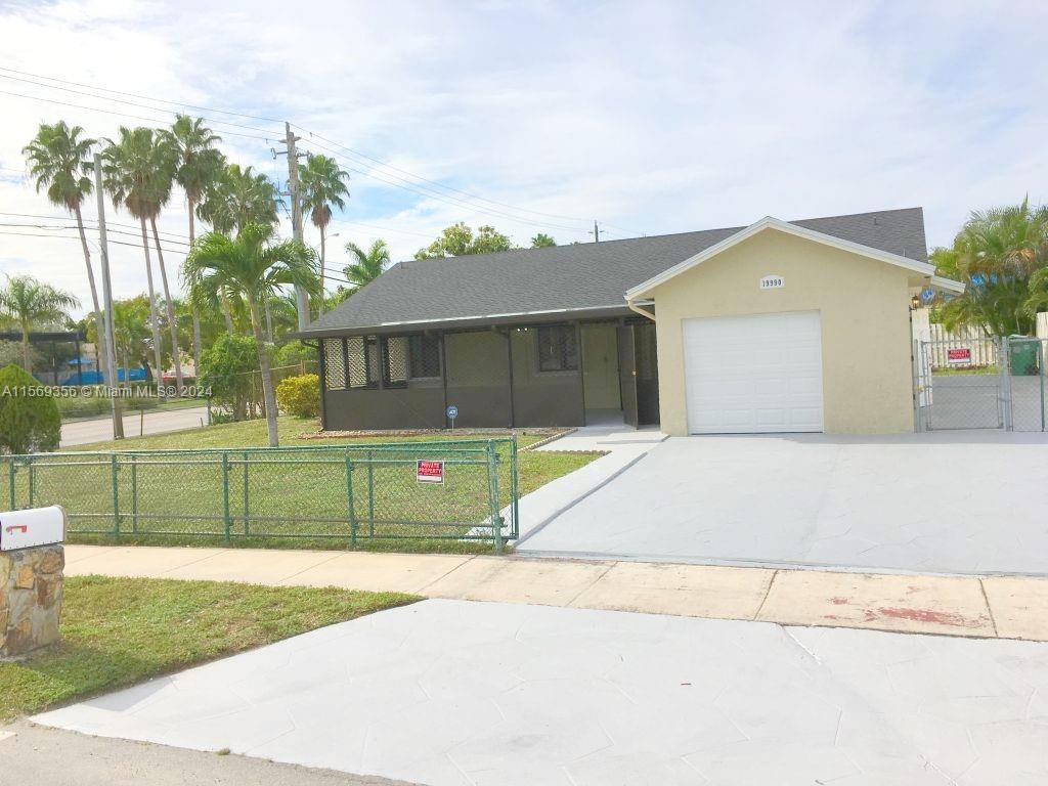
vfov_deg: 48.2
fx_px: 878
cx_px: 524
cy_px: 393
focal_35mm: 29
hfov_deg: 61.7
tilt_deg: -2.8
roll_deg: +3.4
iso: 25
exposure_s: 1/3077
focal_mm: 4.15
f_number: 2.2
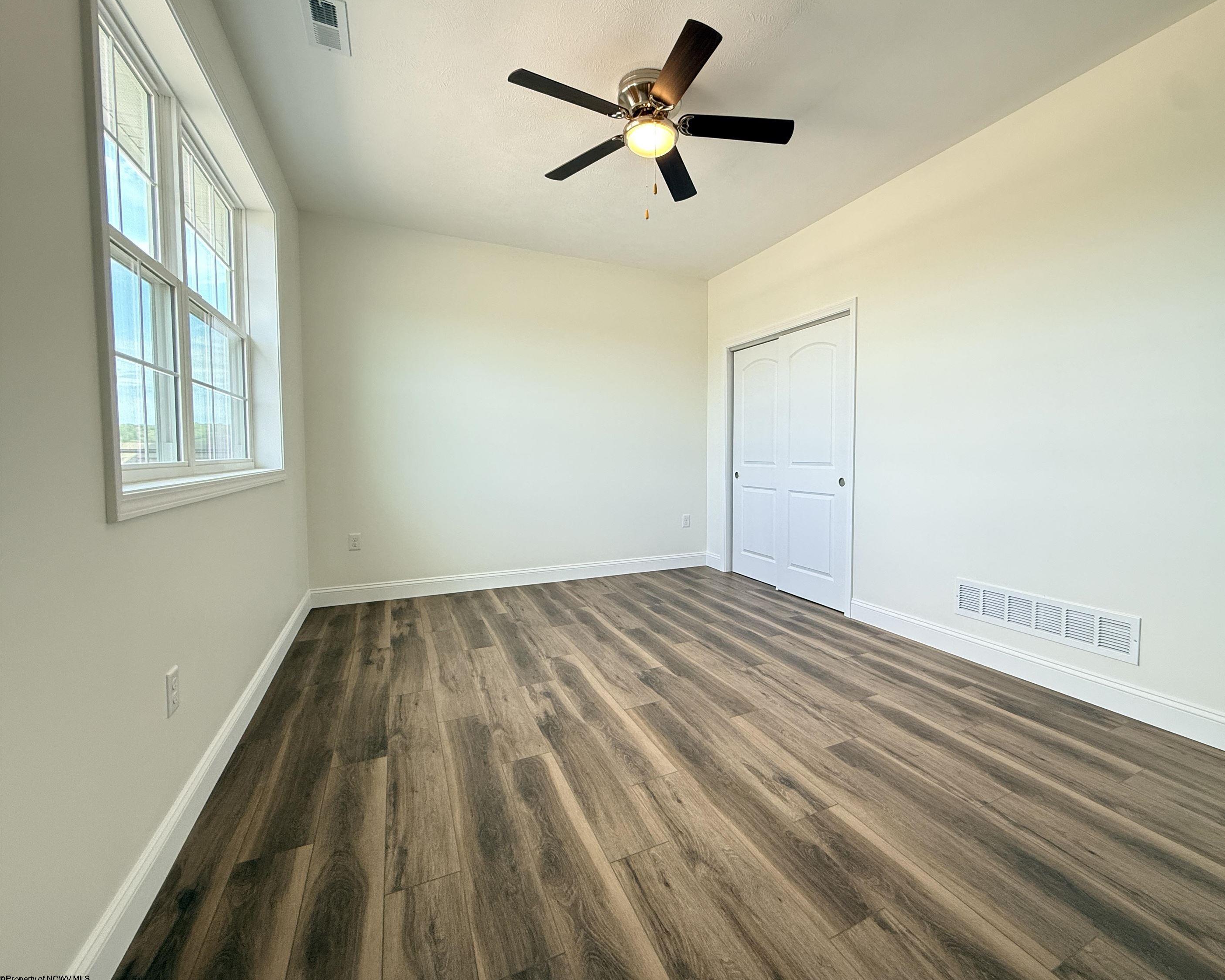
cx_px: 671
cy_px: 480
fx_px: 544
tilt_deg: -2.2
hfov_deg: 96.5
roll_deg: +0.1
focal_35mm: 15
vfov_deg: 84.0
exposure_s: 1/120
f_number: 2.2
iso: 125
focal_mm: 2.22
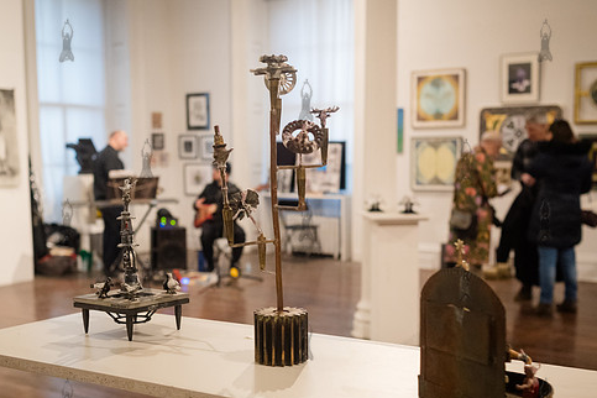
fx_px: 813
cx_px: 268
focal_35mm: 49
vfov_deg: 27.5
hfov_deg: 40.3
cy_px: 239
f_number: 3.5
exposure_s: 1/200
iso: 4000
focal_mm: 35
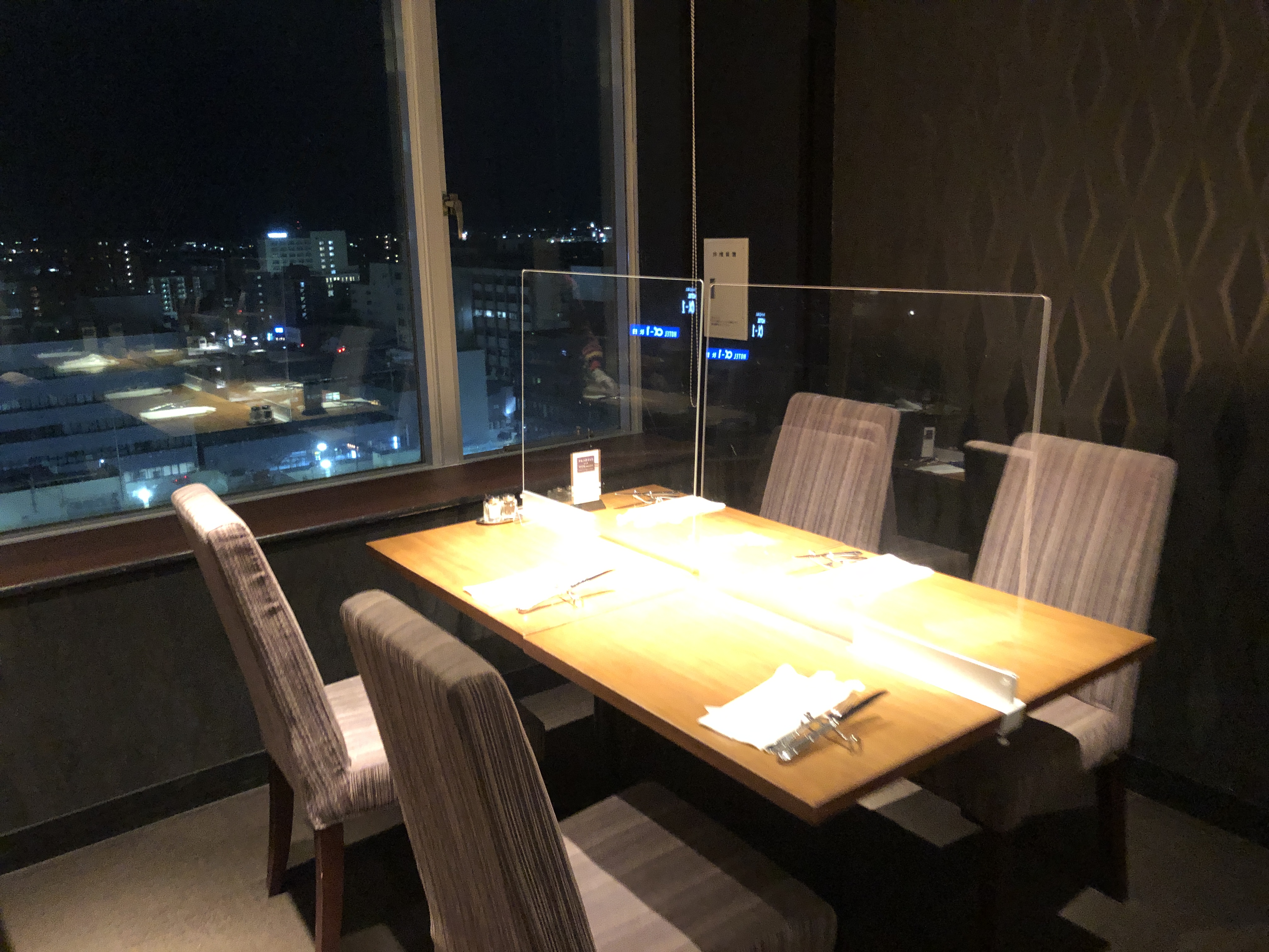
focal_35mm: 28
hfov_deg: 63.4
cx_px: 634
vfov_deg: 49.7
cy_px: 476
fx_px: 1026
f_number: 1.8
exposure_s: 1/7
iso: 100
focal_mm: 3.99
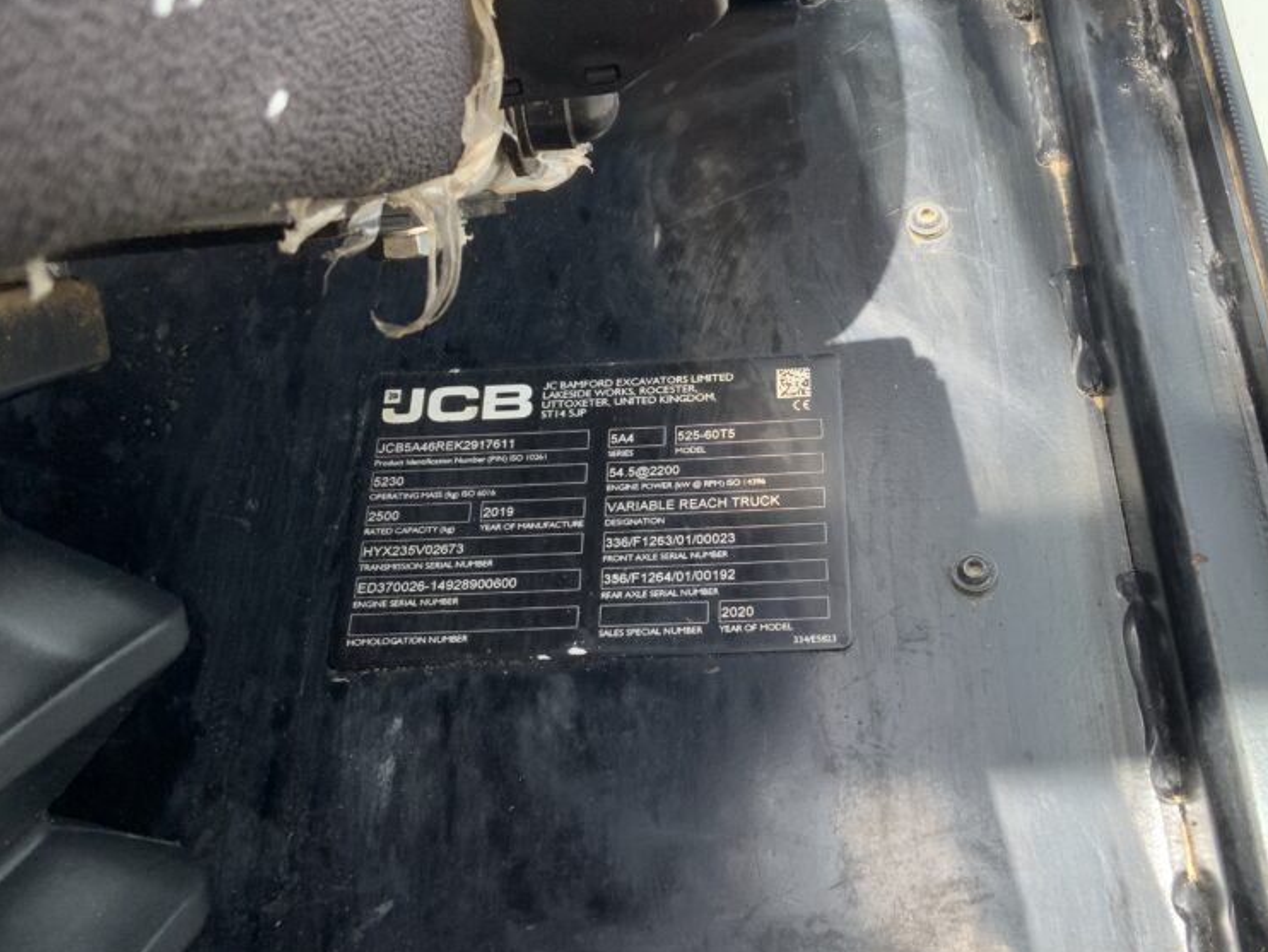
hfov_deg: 46.5
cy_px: 426
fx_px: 1466
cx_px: 762
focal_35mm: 40
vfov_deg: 35.9
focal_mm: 3
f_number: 1.8
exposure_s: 1/172
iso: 16
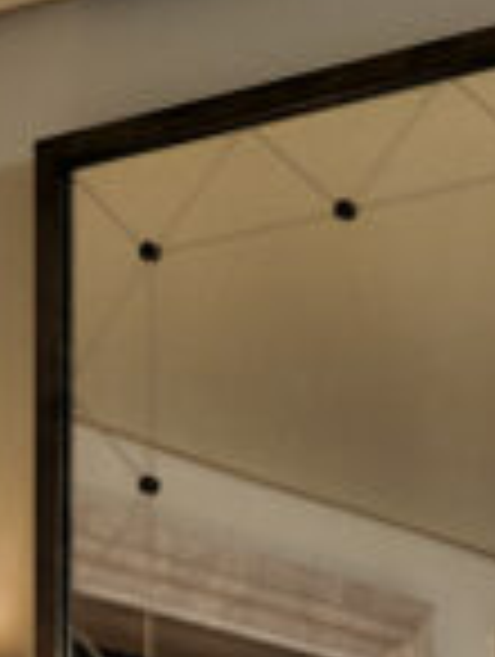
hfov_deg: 7.6
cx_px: -18
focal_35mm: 196
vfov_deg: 9.1
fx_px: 3726
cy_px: 1526
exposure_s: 1/2
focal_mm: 35.6
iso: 400
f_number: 4
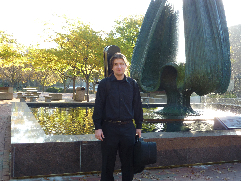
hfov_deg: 44.8
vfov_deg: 34.3
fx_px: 292
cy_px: 90
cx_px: 120
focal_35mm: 42
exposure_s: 1/125
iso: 80
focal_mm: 7.4
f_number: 3.1
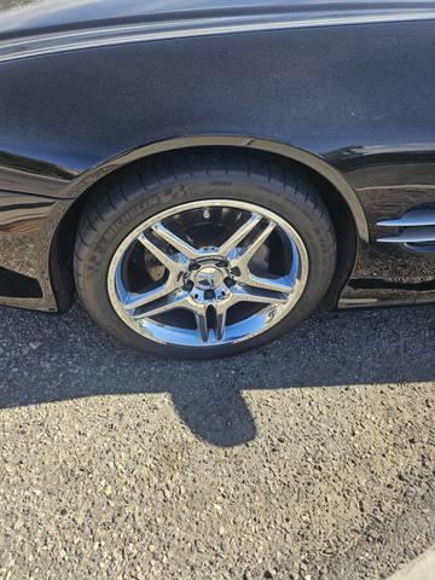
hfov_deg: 58.9
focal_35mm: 23
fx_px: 385
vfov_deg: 73.9
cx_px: 218
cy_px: 290
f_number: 1.7
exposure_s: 1/251
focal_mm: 6.3
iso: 10
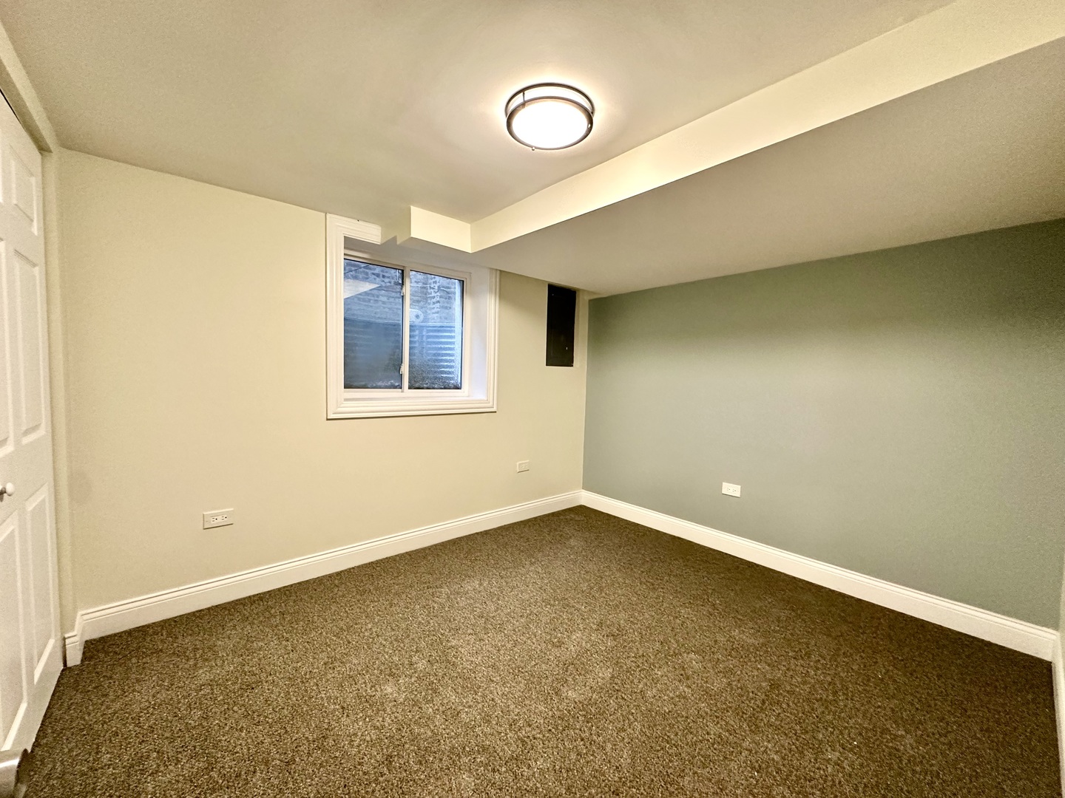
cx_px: 532
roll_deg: -1.3
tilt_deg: -3.2
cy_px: 399
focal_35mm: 14
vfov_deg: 85.7
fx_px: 431
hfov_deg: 102.1
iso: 320
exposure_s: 1/60
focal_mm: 2.22
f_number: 2.2
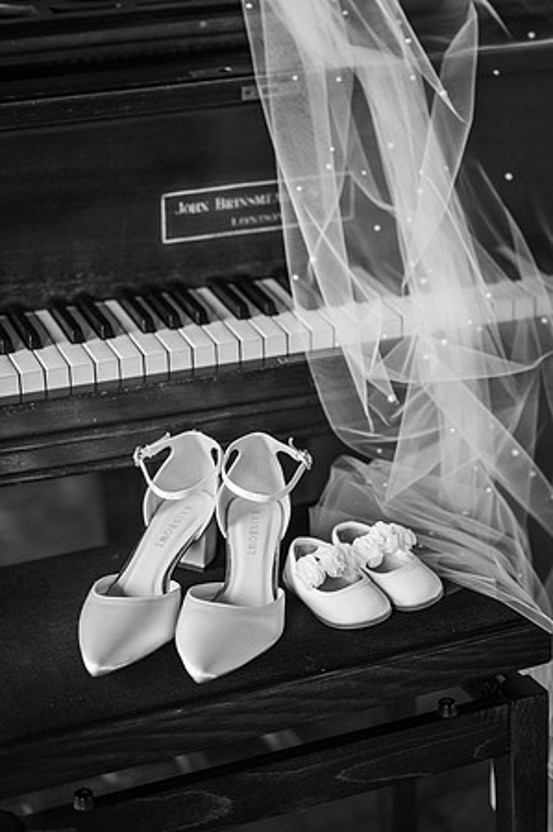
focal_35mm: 85
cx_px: 276
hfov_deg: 16.0
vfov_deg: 23.9
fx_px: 1963
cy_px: 416
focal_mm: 85
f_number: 2.2
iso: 320
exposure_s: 1/200
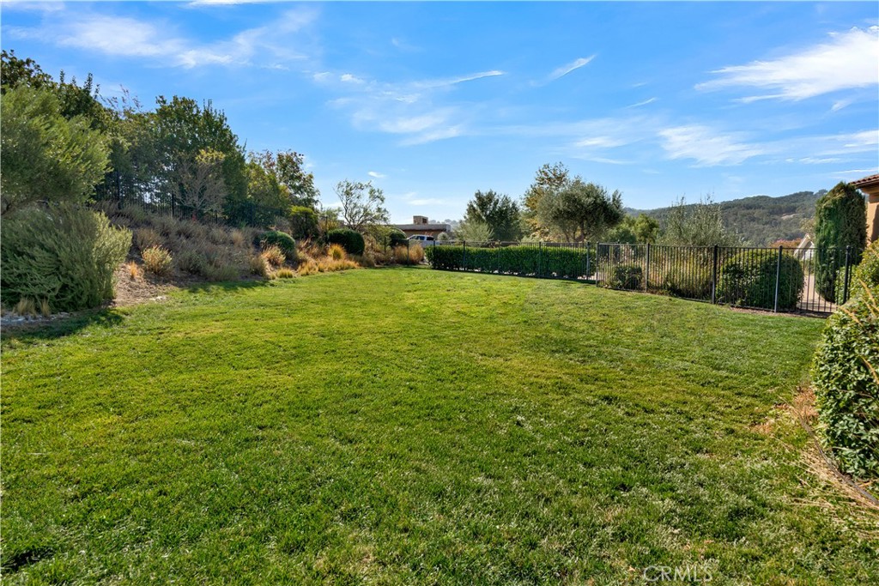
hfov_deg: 84.0
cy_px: 293
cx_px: 440
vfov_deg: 61.9
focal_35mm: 20
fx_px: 488
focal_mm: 20
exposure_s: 1/200
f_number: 8
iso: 200
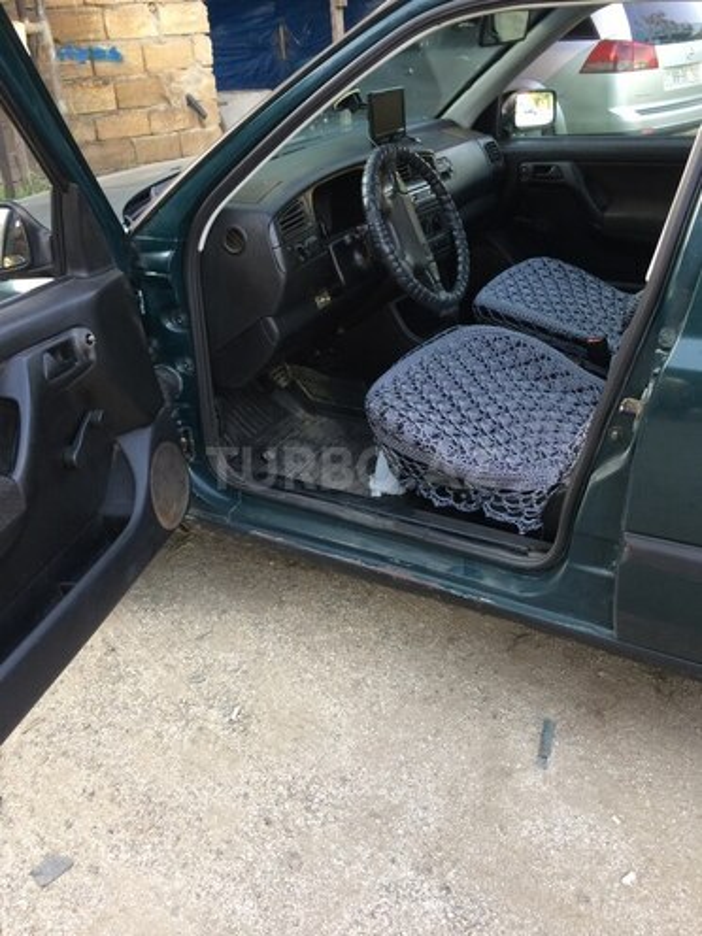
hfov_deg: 48.2
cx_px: 351
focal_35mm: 29
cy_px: 468
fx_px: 784
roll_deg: +1.9
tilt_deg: -29.1
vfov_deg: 61.7
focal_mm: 4.15
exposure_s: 1/33
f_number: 2.2
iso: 32
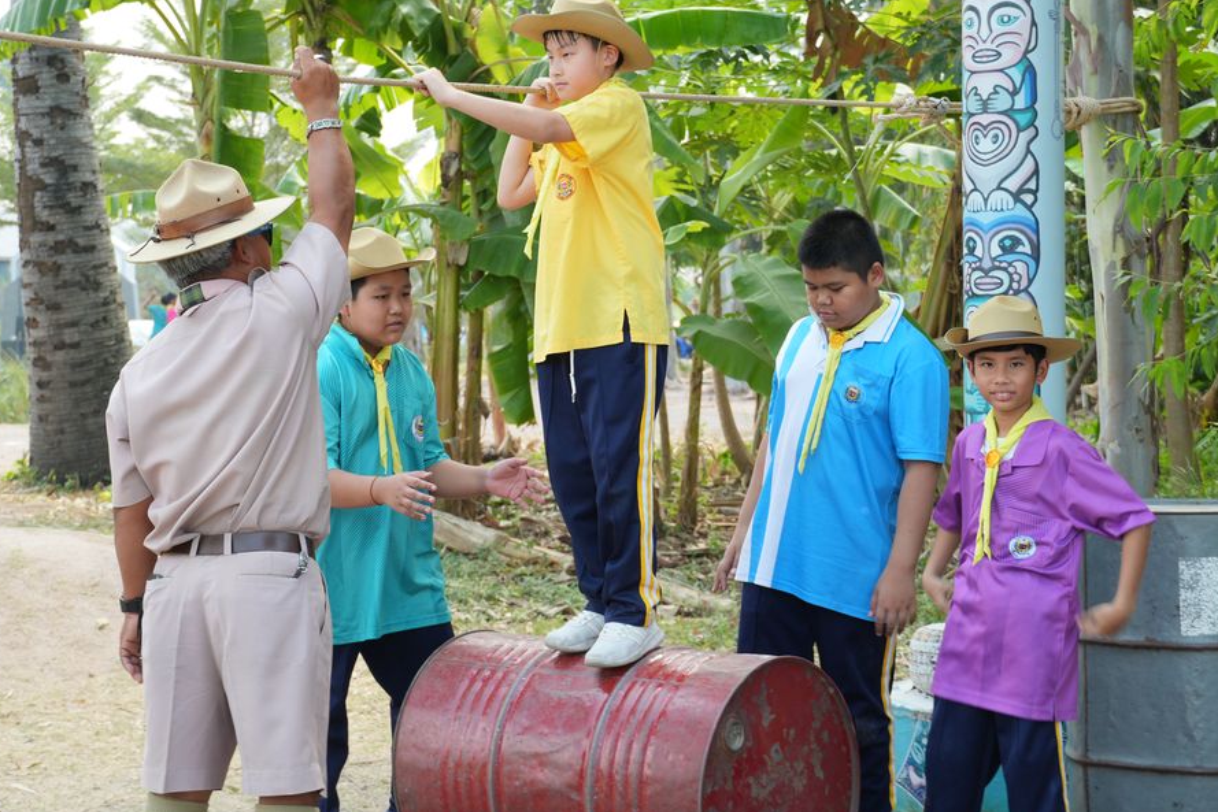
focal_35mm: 81
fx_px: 2741
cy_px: 368
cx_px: 555
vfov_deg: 16.9
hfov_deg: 25.0
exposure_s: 1/100
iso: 125
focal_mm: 48
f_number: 5
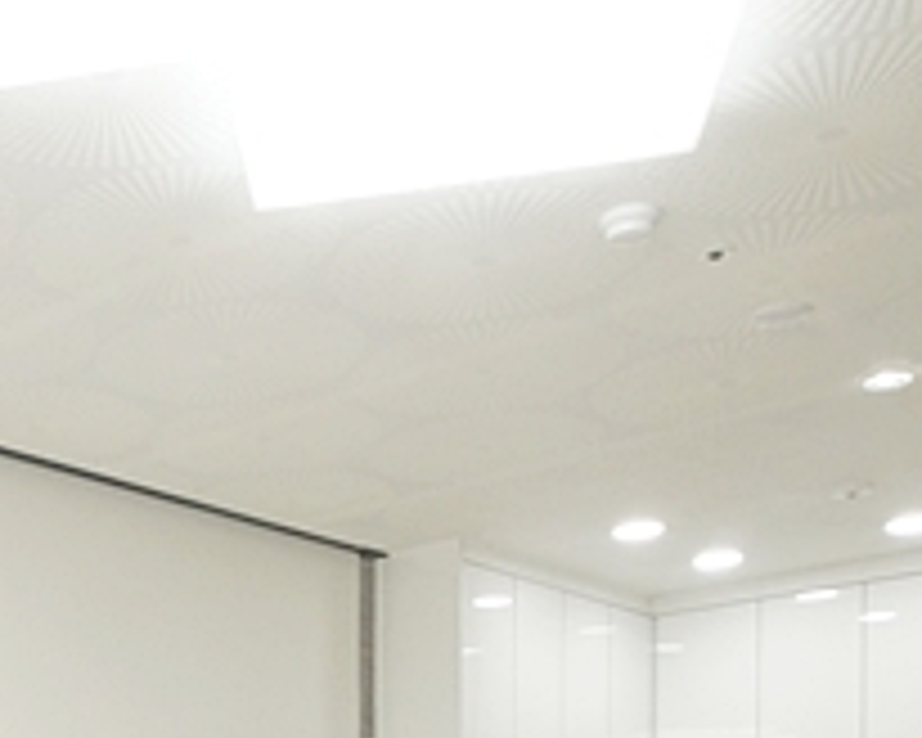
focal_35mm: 55
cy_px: 958
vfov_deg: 24.2
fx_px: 1501
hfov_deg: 31.4
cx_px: -13
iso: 800
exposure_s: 1/40
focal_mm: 10
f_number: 9
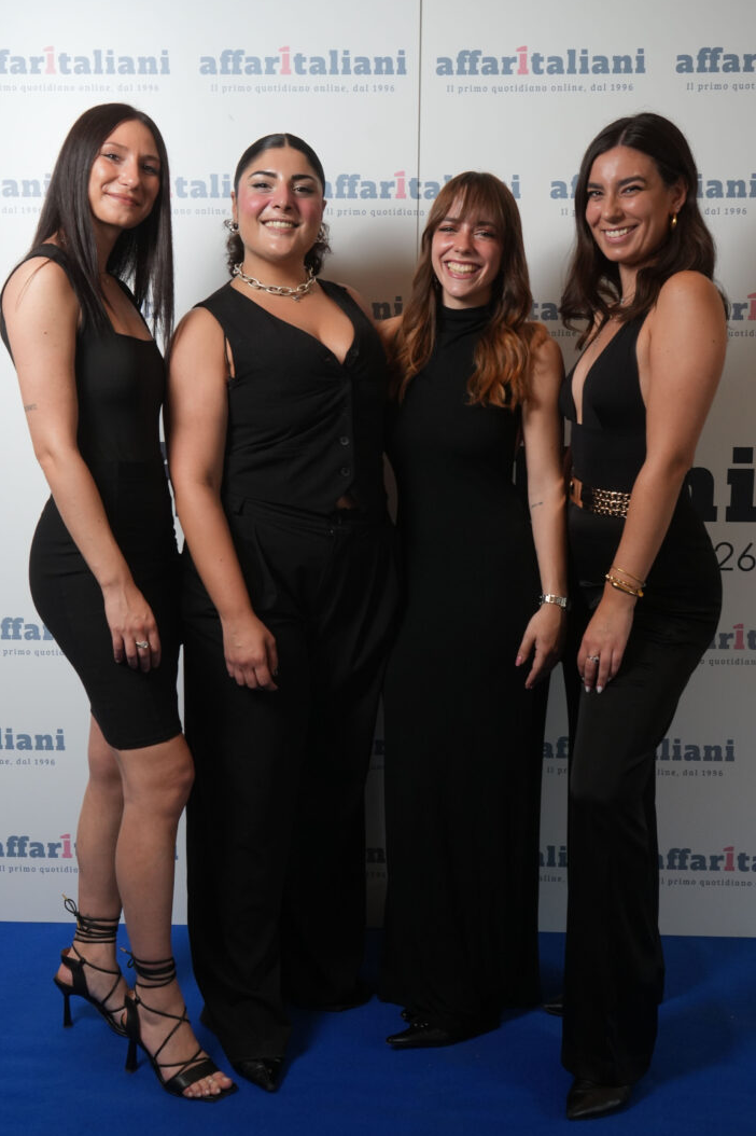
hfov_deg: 32.6
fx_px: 1292
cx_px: 368
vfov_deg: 47.4
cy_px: 588
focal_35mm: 41
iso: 1600
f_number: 5.6
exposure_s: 1/160
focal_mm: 36
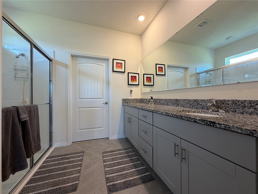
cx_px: 129
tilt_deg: +0.2
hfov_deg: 102.1
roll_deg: +0.4
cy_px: 97
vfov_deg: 85.7
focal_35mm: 14
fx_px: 104
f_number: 2.2
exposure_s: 1/120
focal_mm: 2.22
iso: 250
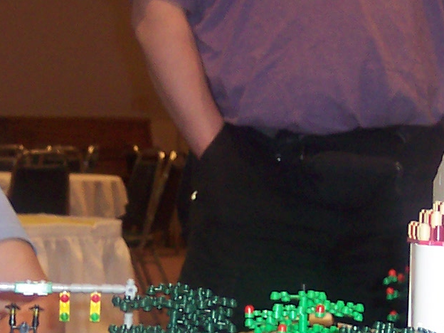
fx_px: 2014
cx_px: 128
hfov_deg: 12.6
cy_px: 228
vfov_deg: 9.4
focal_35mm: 157
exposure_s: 1/30
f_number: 2.8
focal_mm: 8
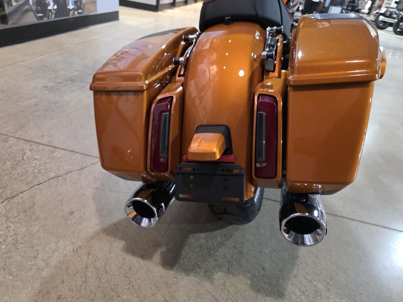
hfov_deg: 73.9
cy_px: 151
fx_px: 268
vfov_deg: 58.9
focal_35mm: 23
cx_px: 202
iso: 1250
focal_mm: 6.3
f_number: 1.7
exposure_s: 1/120
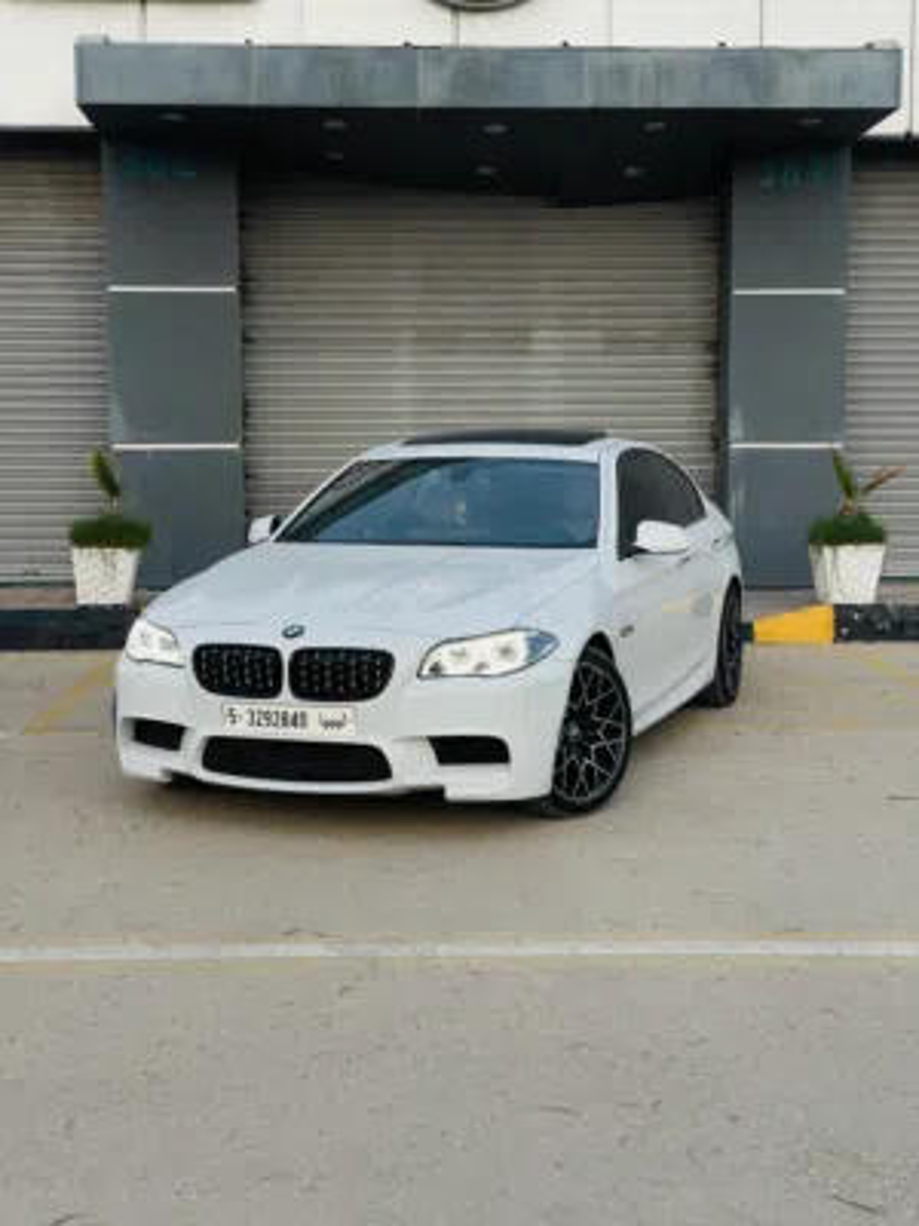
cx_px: 460
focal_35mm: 52
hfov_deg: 28.0
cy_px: 613
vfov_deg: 36.8
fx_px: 1841
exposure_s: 1/125
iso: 50
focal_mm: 6
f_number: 2
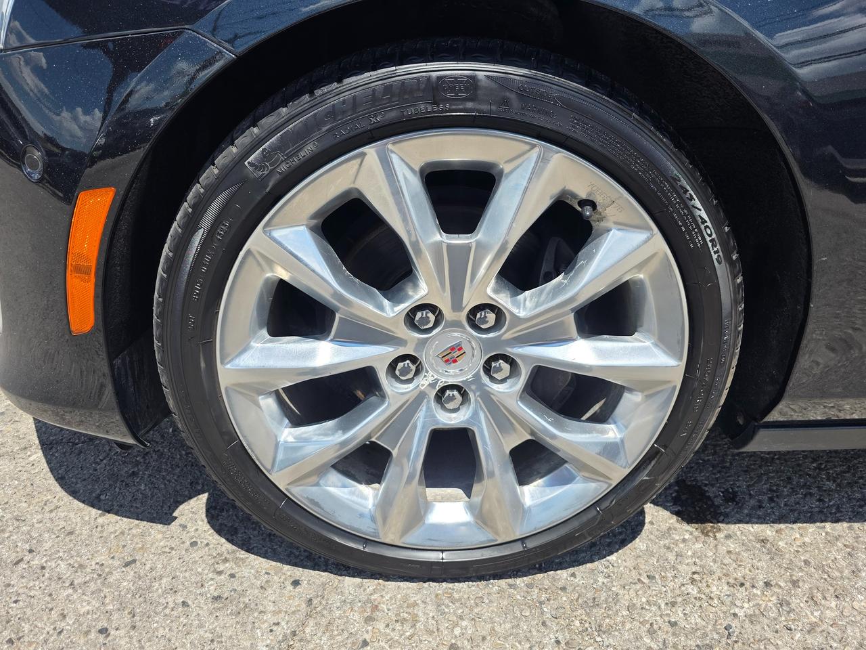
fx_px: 575
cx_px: 433
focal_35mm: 23
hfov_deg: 73.9
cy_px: 325
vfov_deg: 58.9
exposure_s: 1/3598
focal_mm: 6.3
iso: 80
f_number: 1.7
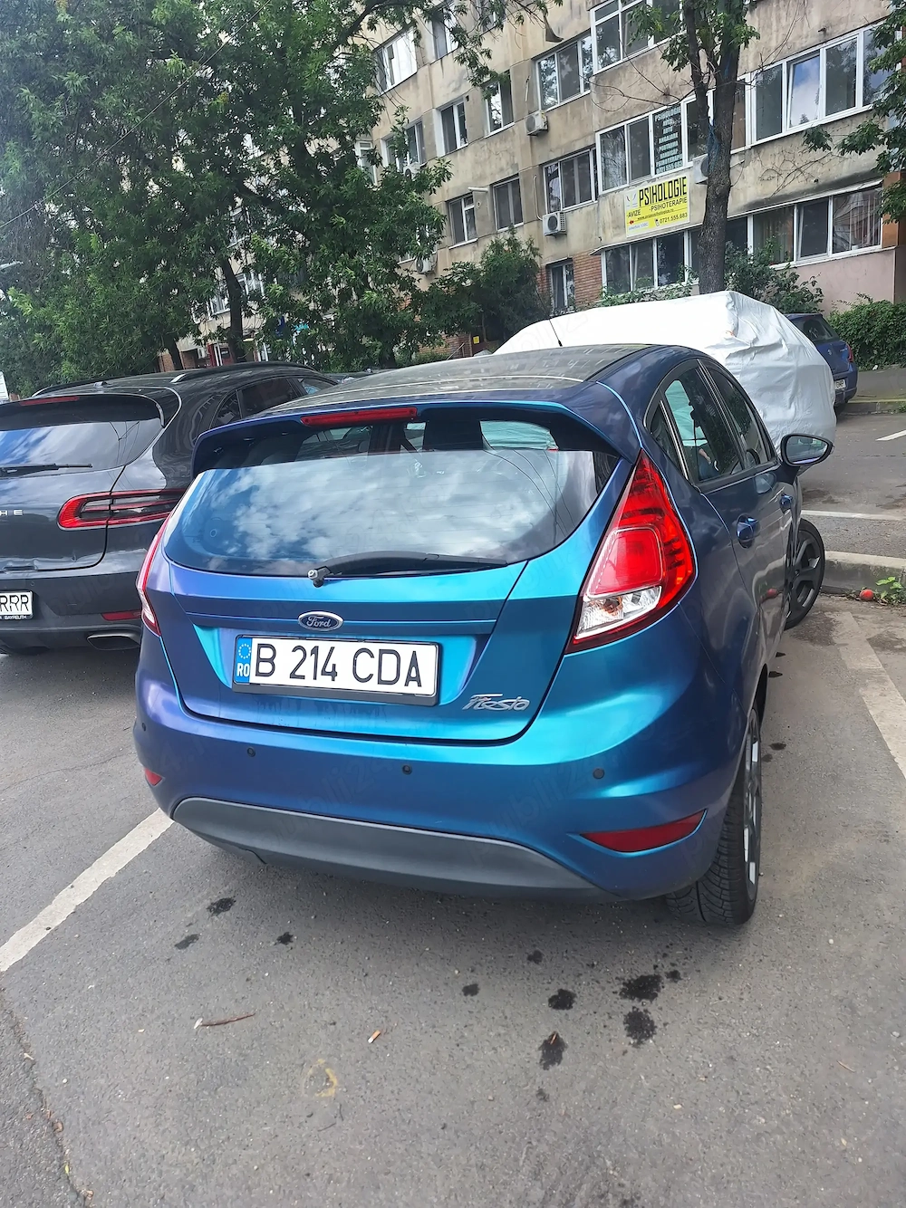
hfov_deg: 58.9
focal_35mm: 23
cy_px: 604
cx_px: 453
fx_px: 803
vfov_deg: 73.9
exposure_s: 1/404
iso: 40
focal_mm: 5.54
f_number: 1.8
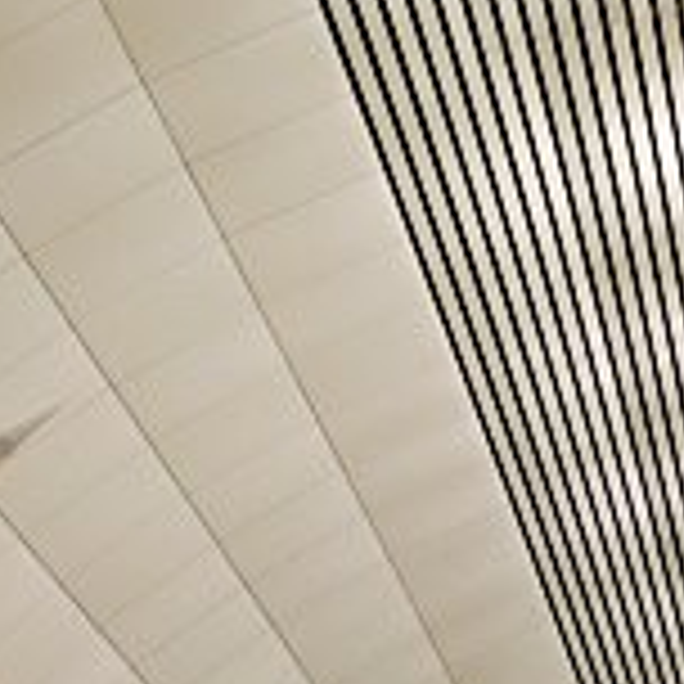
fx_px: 3158
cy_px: 940
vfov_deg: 11.9
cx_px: 918
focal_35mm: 141
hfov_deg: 12.0
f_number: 3.2
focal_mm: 21
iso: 400
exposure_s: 1/25
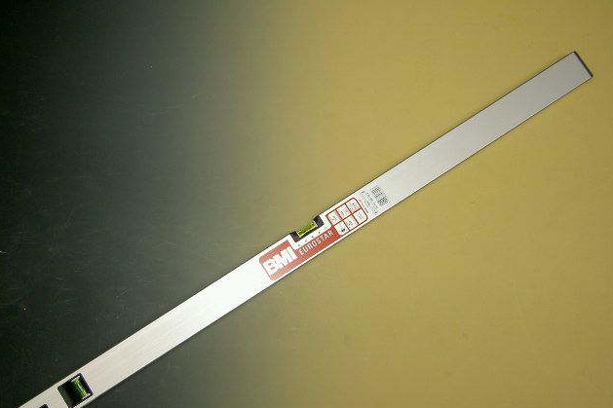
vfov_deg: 36.8
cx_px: 308
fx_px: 613
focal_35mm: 36
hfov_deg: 53.1
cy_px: 226
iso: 50
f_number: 2.8
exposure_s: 1/100
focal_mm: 5.6
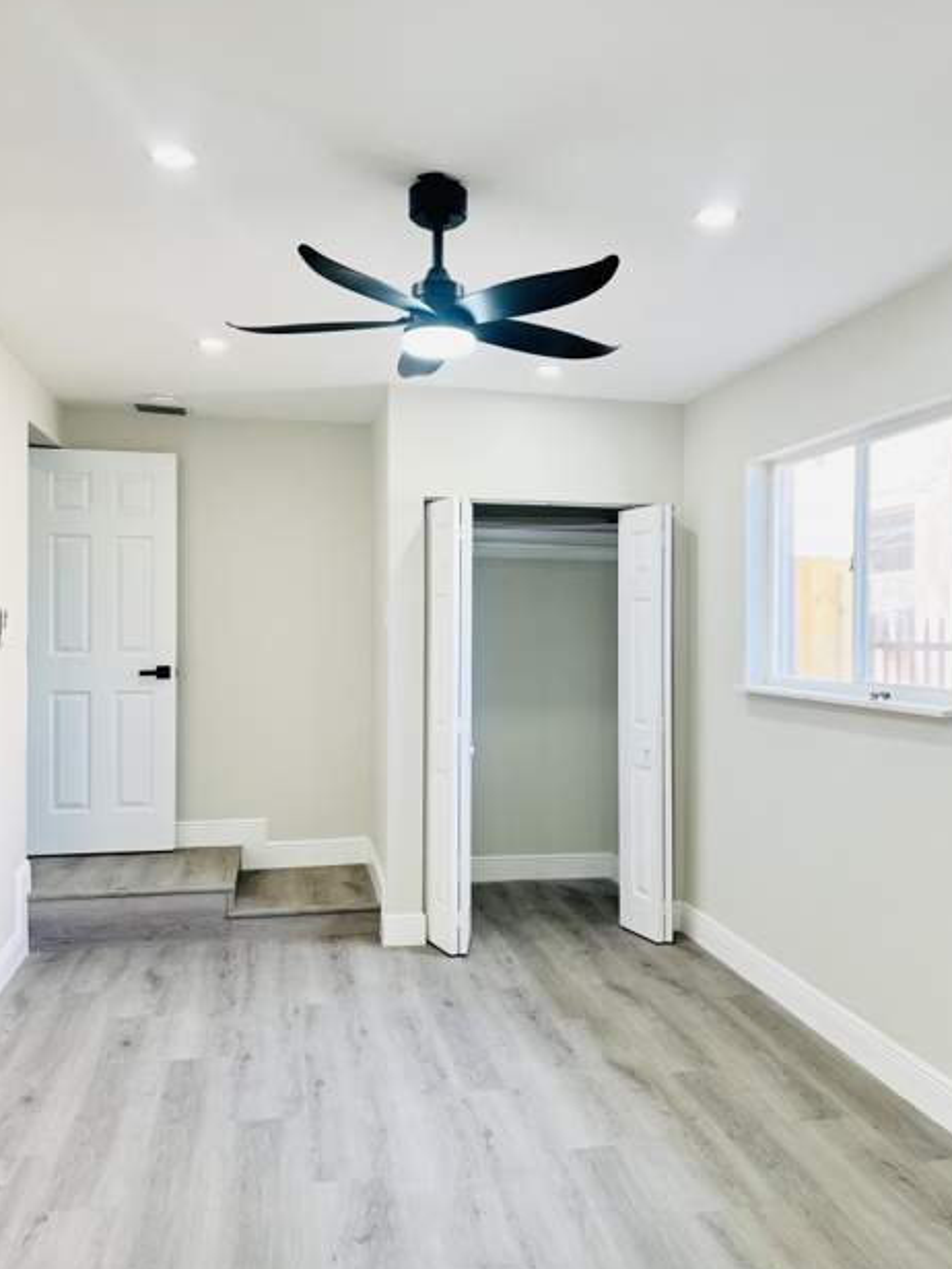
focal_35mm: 27
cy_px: 634
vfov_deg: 65.3
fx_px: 990
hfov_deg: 51.4
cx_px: 486
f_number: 1.5
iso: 64
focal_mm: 5.7
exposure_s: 1/166
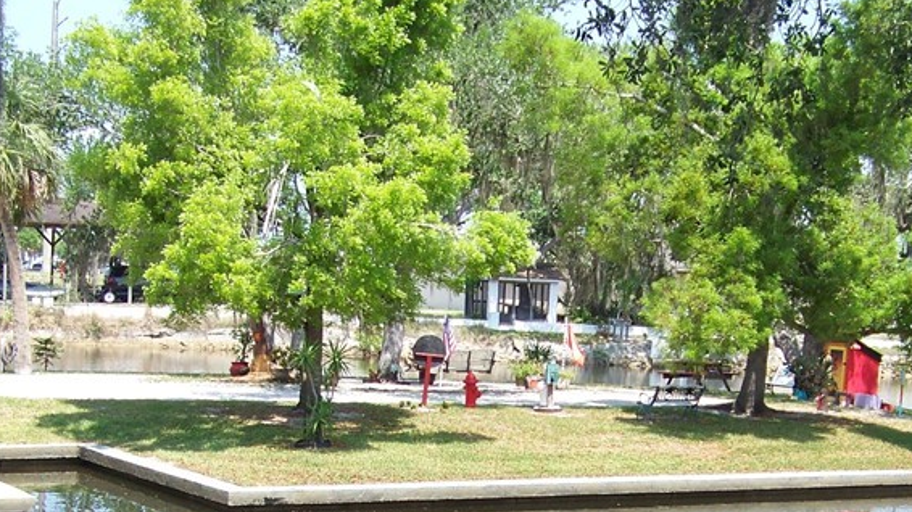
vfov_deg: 16.7
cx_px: 495
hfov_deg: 29.7
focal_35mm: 71
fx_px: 1716
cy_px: 499
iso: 64
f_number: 2.8
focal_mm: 5.85
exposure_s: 1/320
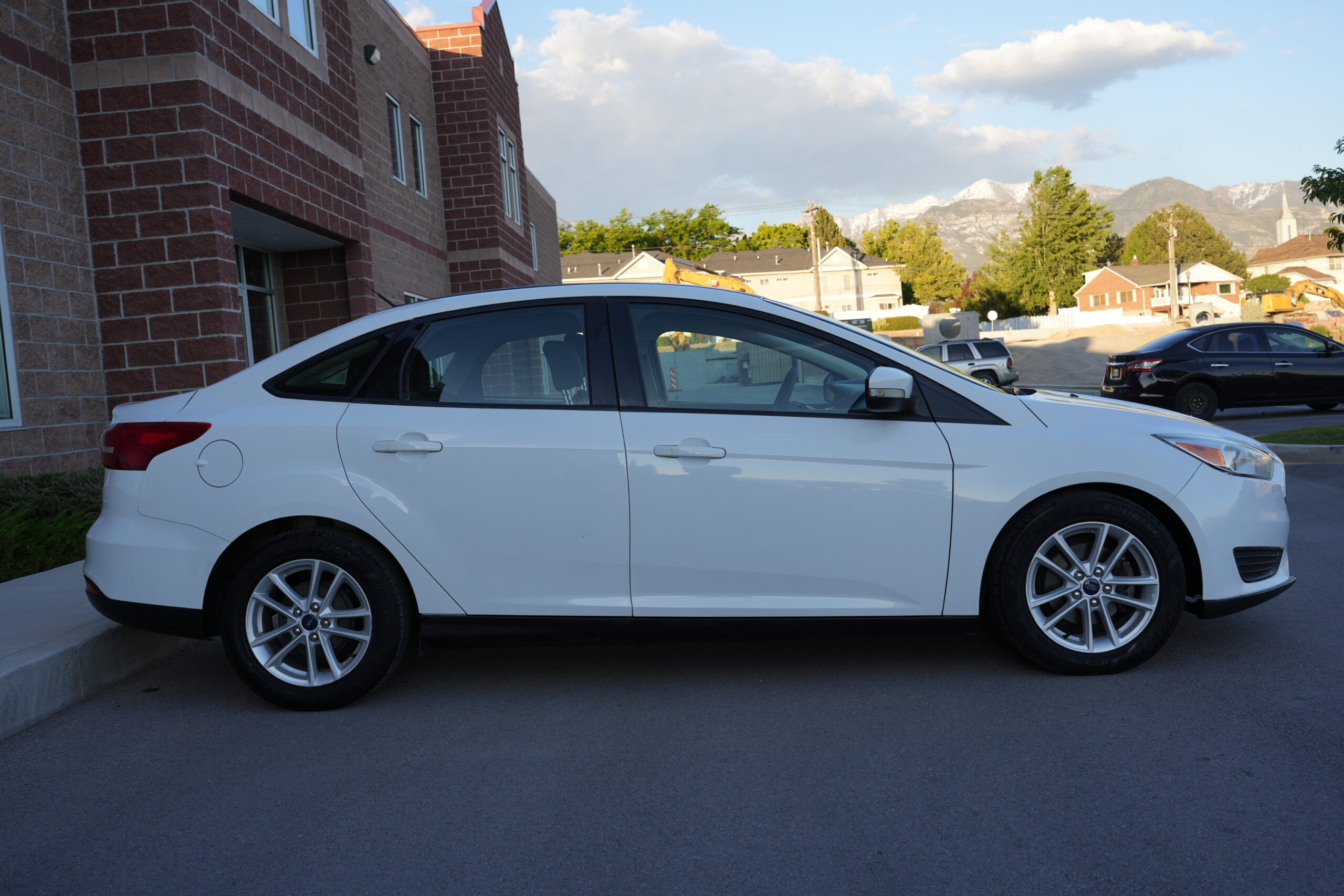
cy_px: 448
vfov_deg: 37.9
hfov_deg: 54.4
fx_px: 1307
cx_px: 672
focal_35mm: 35
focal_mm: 35
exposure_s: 1/160
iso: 125
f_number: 5.6
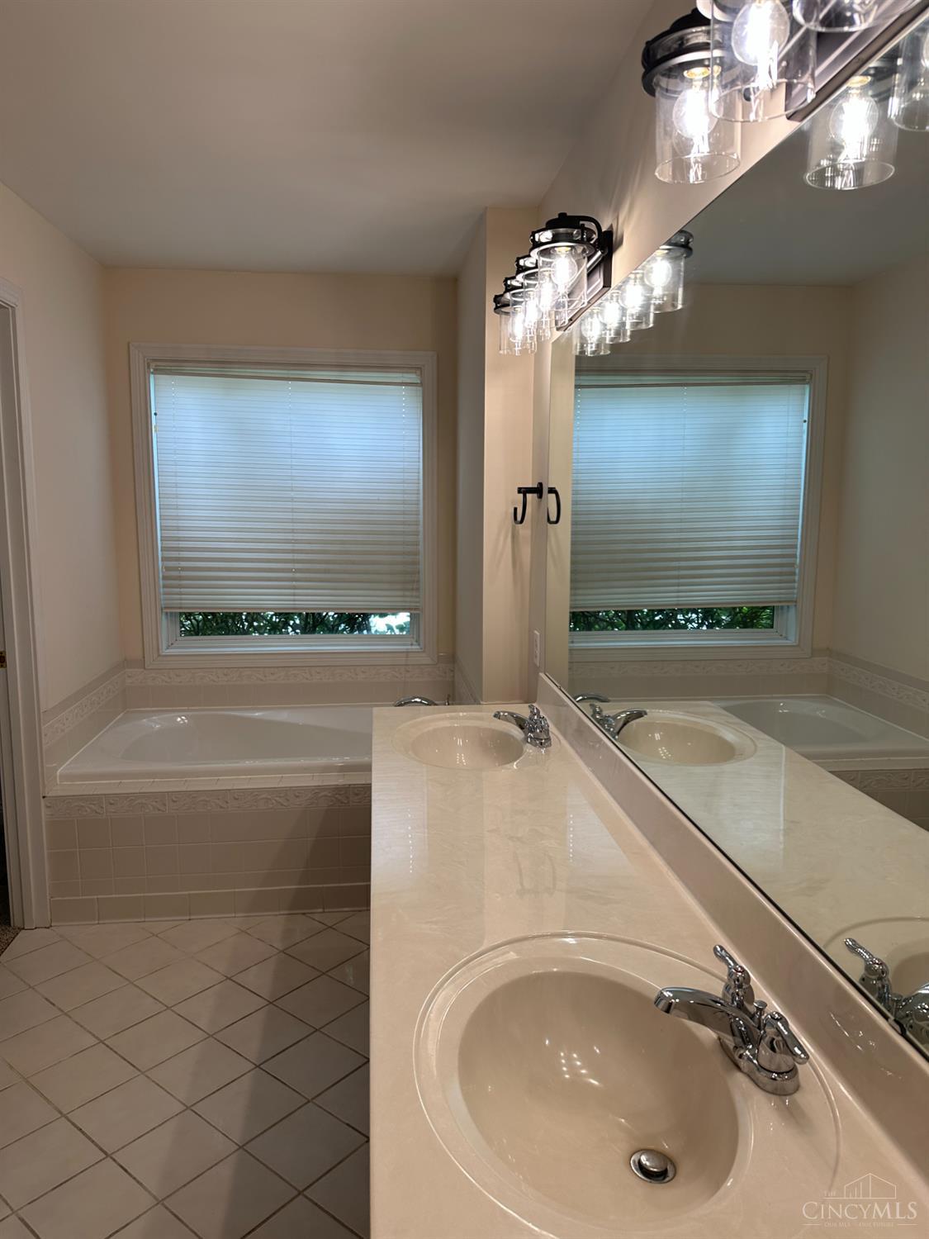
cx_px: 464
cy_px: 620
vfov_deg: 71.6
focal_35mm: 24
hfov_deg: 56.8
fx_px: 859
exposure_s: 1/183
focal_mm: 6.86
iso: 80
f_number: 1.78
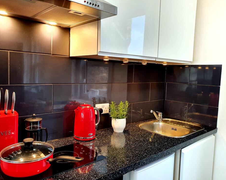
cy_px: 92
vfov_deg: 51.5
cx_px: 107
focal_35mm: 28
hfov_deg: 62.2
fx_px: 187
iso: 200
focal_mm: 4.32
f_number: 2.4
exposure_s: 1/50
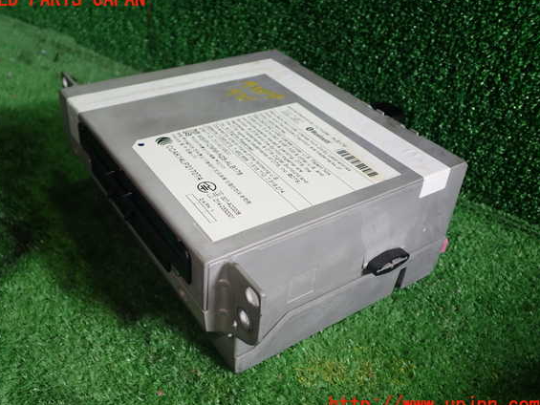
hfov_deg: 53.9
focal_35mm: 34
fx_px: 531
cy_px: 202
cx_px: 258
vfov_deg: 41.8
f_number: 2.4
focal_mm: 5.79
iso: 160
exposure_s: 1/60
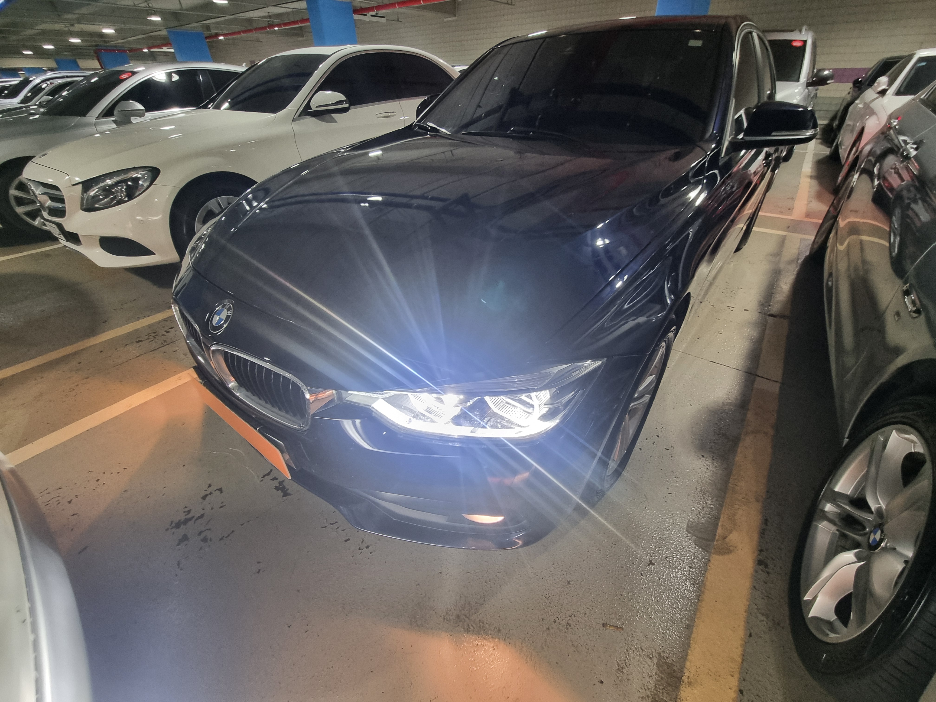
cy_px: 351
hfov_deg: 106.2
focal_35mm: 13
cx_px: 468
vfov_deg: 89.9
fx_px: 352
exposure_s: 1/33
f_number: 2.2
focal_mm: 2.2
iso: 320
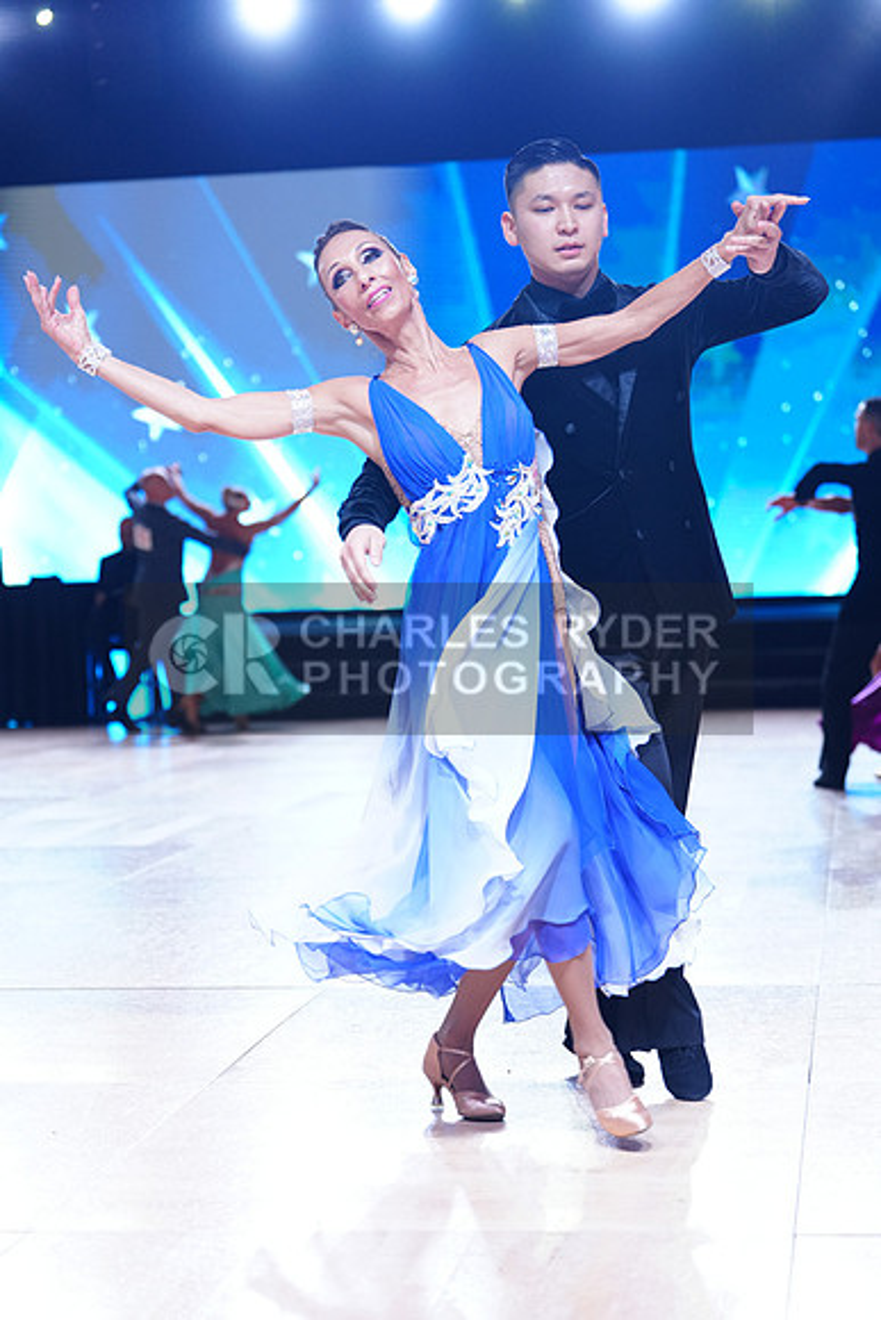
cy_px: 660
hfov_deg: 19.5
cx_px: 440
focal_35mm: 70
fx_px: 2568
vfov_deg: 28.8
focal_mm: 70
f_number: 2.8
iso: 1250
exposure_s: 1/500
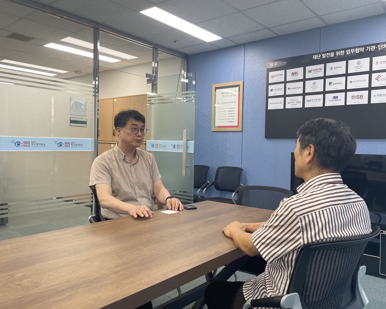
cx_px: 212
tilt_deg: -0.6
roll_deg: -0.8
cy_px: 154
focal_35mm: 28
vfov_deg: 51.5
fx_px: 320
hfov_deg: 62.1
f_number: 1.6
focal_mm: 4.2
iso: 125
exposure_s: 1/120
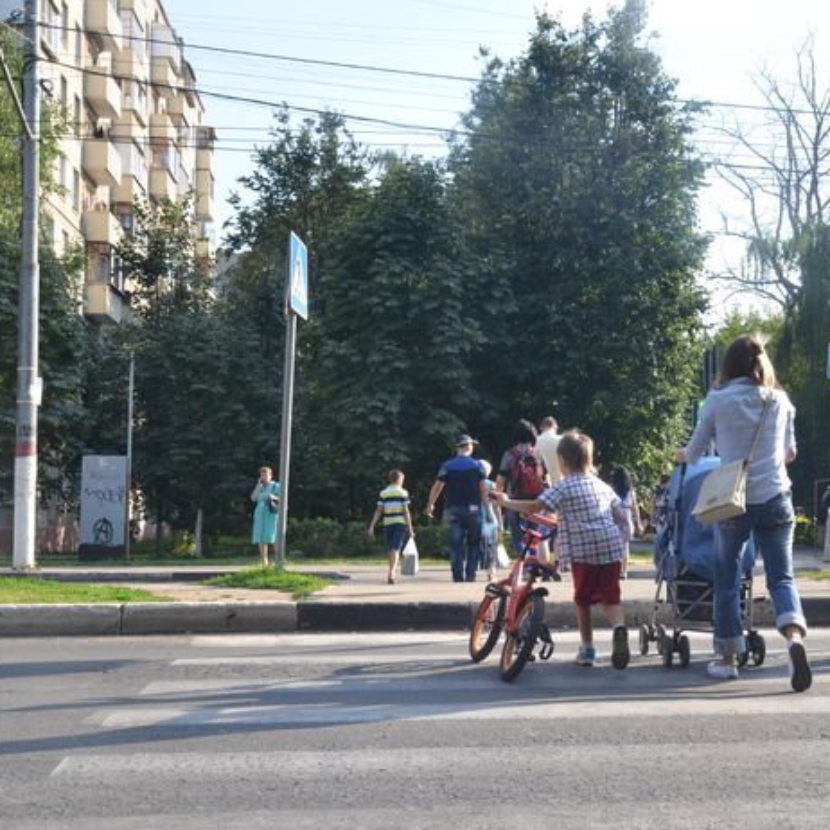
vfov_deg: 27.7
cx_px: 605
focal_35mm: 62
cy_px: 417
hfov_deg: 27.4
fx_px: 1682
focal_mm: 32
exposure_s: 1/320
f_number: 9
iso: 400
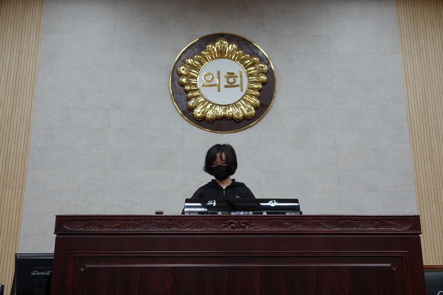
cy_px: 148
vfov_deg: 35.9
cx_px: 222
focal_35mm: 37
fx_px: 455
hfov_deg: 51.9
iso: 125
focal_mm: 13.7
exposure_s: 1/40
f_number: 3.2
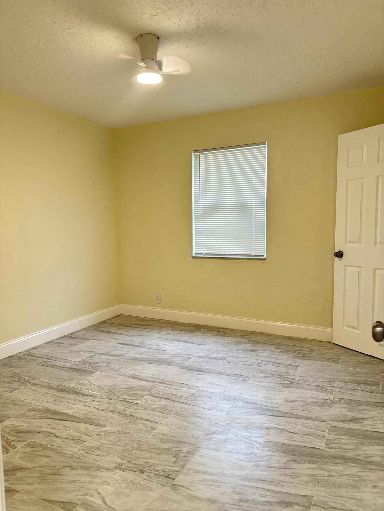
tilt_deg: -4.4
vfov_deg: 71.6
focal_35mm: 24
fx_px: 355
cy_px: 256
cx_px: 192
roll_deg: -0.1
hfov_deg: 56.8
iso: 200
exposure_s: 1/120
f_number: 1.78
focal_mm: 6.86
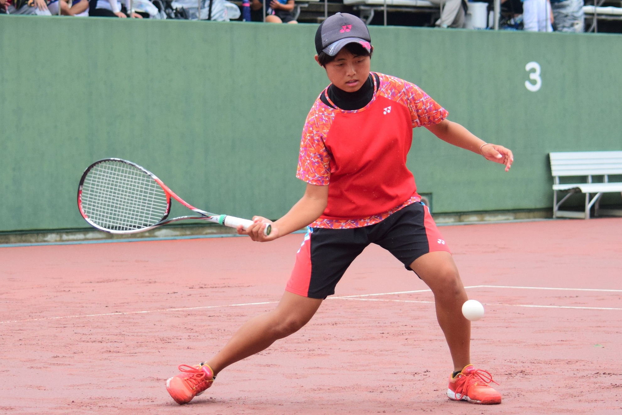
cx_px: 309
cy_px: 207
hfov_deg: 20.7
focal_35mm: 99
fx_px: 1702
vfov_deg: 13.9
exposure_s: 1/2000
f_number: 4.5
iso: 800
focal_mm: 65
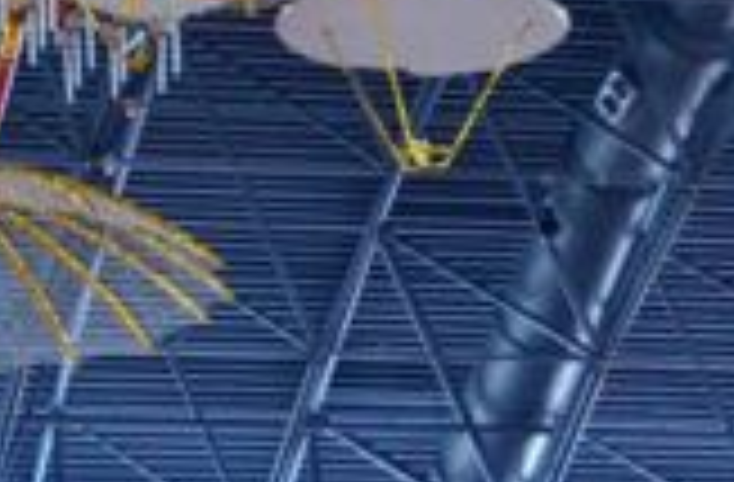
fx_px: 3835
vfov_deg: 7.1
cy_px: -56
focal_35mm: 189
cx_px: 18
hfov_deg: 10.8
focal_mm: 32
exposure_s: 1/100
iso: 1600
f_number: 5
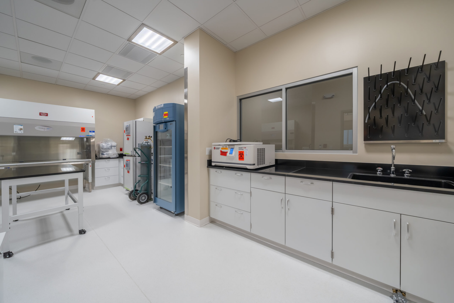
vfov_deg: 85.4
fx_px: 164
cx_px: 227
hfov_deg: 108.3
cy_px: 152
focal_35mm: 13
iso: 250
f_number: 9
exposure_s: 1/200
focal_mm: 13
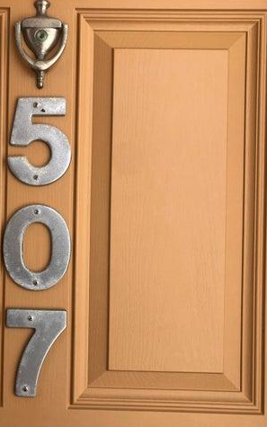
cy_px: 213
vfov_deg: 49.3
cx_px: 42
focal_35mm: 40
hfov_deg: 31.0
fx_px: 466
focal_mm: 4
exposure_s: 1/674
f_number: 1.8
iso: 20
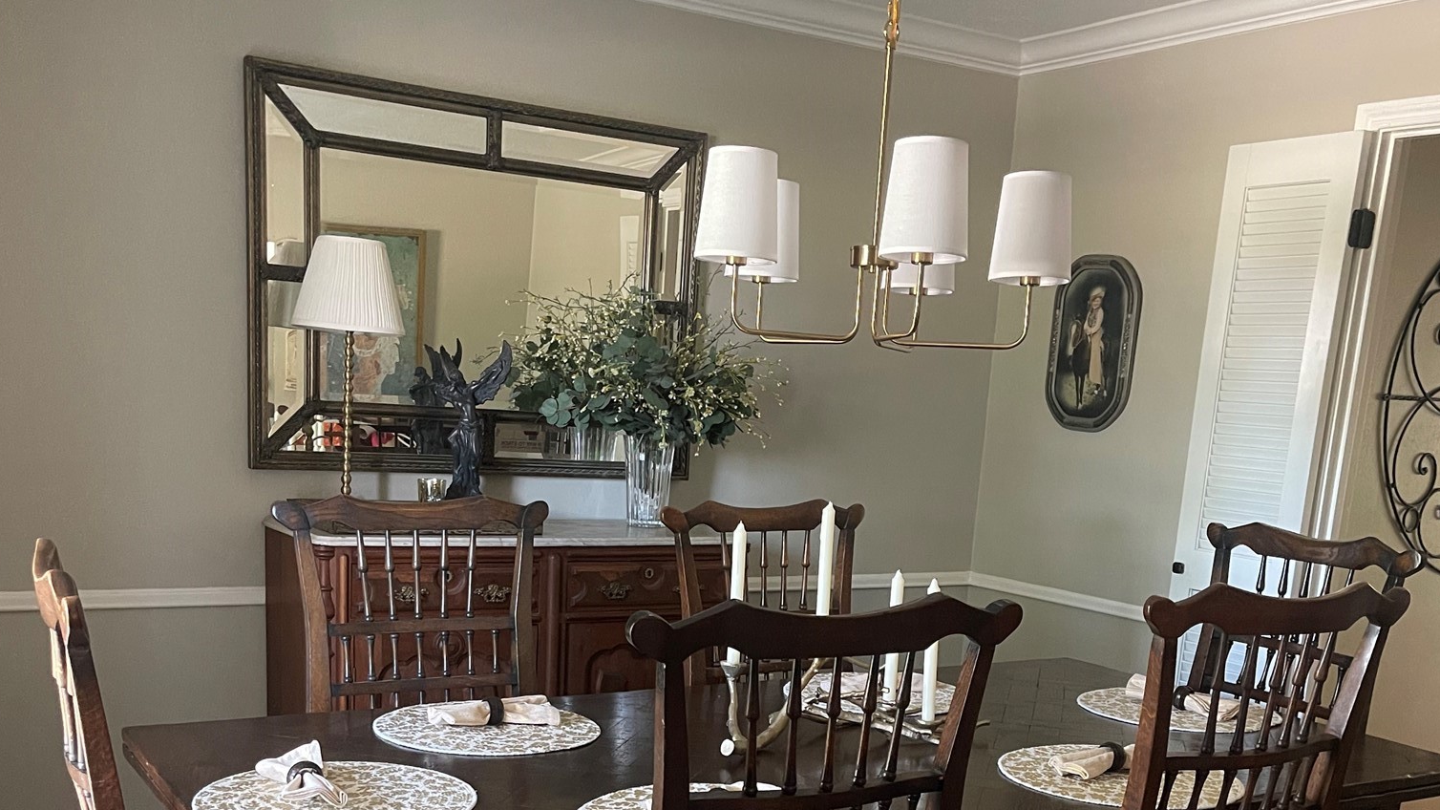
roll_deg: -4.0
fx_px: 1413
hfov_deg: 54.0
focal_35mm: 37
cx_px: 719
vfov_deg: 30.9
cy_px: 688
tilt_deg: -12.2
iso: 640
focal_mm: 5.1
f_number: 1.6
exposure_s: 1/34
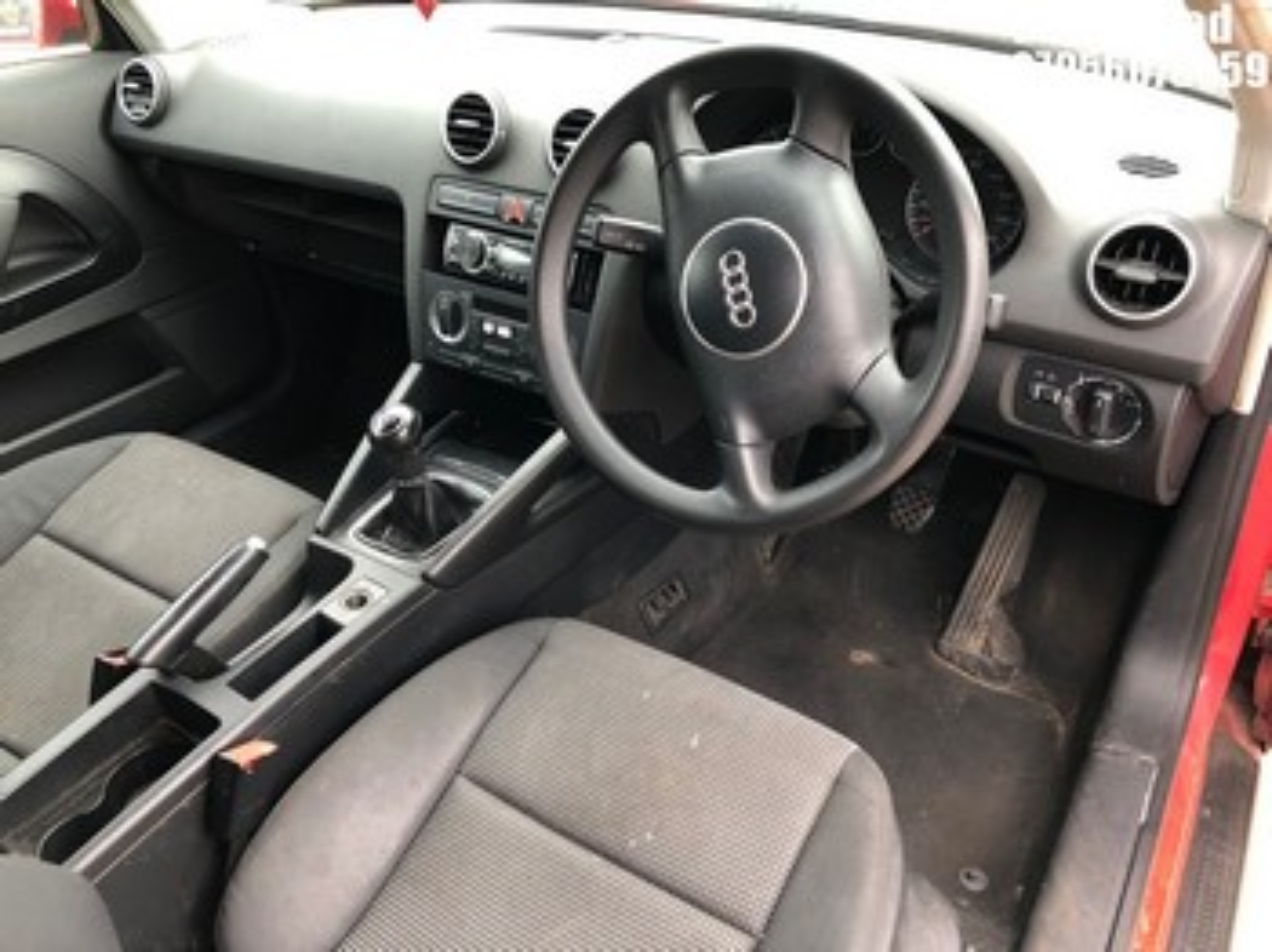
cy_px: 476
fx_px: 1028
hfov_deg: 63.5
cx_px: 636
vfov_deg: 49.7
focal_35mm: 28
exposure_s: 1/40
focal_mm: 4
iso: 25
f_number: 1.8
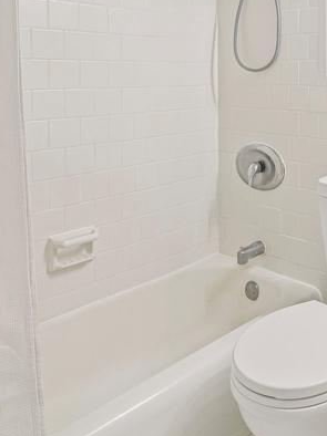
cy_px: 82
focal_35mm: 35
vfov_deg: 49.3
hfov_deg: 36.5
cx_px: 328
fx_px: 441
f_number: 8
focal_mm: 14
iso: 280
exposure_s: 1/15
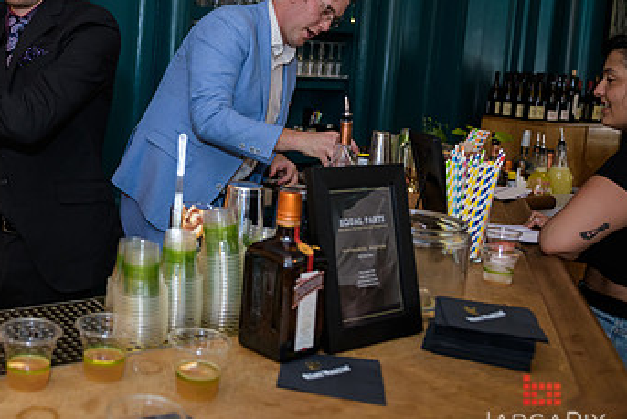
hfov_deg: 42.4
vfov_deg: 30.1
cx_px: 122
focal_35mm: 44
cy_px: 116
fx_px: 767
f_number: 3.2
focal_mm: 26
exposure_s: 1/125
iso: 1000
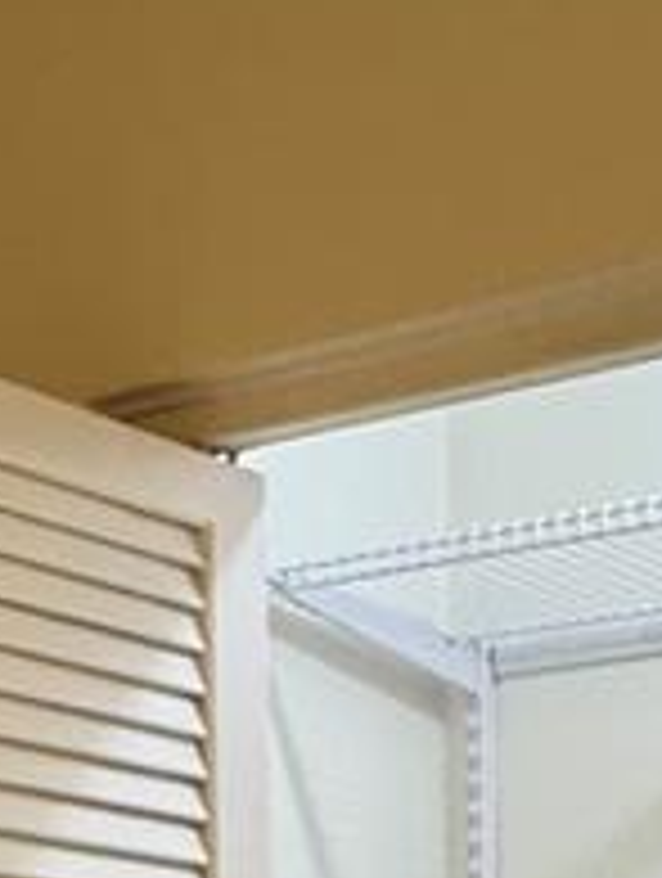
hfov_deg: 16.1
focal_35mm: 86
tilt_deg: -5.6
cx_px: 910
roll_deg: -1.0
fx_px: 2186
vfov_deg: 19.1
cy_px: 1418
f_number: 2.2
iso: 250
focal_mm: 2.22
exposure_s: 1/60
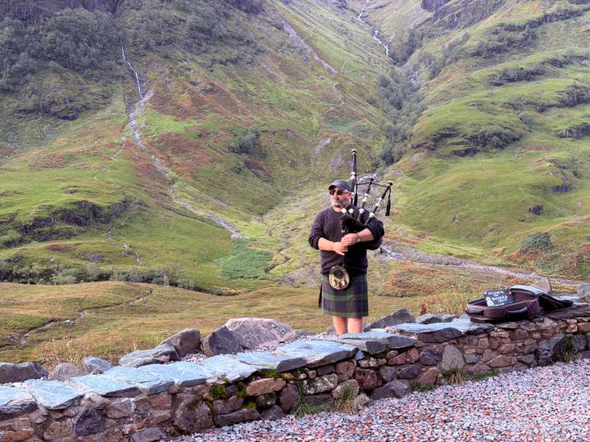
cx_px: 295
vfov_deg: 30.3
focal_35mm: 48
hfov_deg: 39.7
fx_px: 818
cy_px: 221
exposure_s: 1/121
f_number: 1.78
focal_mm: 6.76
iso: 64
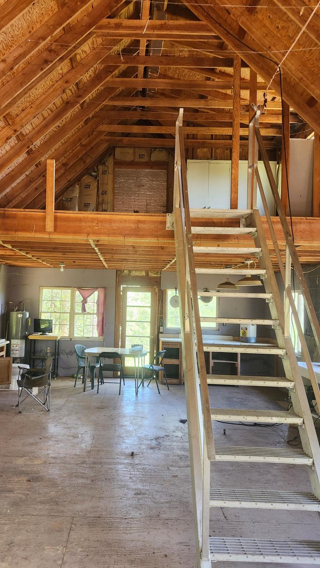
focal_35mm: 26
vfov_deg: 71.9
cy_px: 278
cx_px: 136
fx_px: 392
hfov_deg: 44.2
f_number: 1.8
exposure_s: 1/120
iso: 500
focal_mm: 5.54
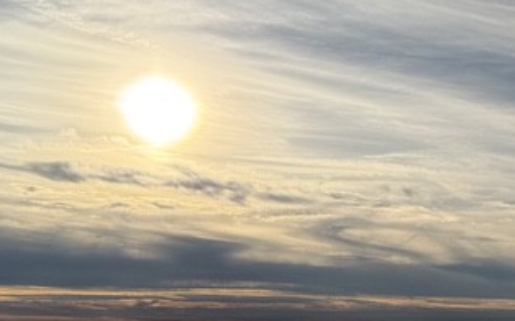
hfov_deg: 23.4
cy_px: 296
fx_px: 1136
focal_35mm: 81
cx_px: 618
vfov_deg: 15.9
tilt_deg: +3.0
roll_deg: +0.4
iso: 64
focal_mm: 6.76
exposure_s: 1/14286
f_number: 1.78
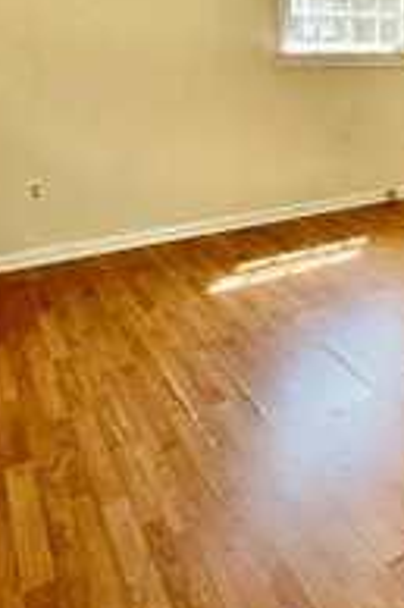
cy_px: 150
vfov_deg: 50.9
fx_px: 607
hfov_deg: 33.4
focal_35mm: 36
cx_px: 413
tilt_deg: -10.5
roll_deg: -1.9
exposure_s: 1/121
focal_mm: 2.22
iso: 80
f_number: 2.2
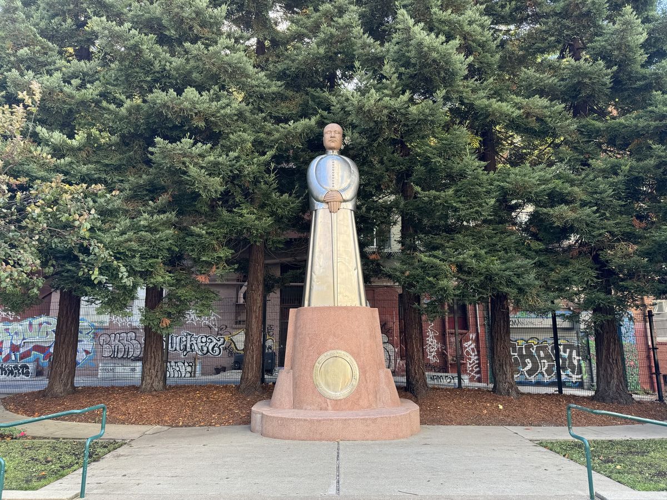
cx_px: 334
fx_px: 462
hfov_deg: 71.6
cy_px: 250
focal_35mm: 24
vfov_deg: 56.8
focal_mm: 6.76
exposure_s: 1/171
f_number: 1.78
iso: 80
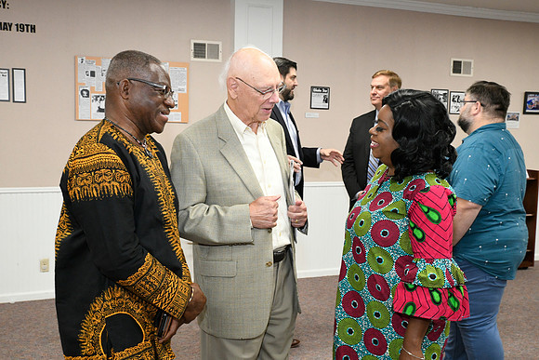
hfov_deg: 43.6
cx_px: 270
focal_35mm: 45
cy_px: 180
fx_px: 674
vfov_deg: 29.9
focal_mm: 45
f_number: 11
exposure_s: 1/60
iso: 6400
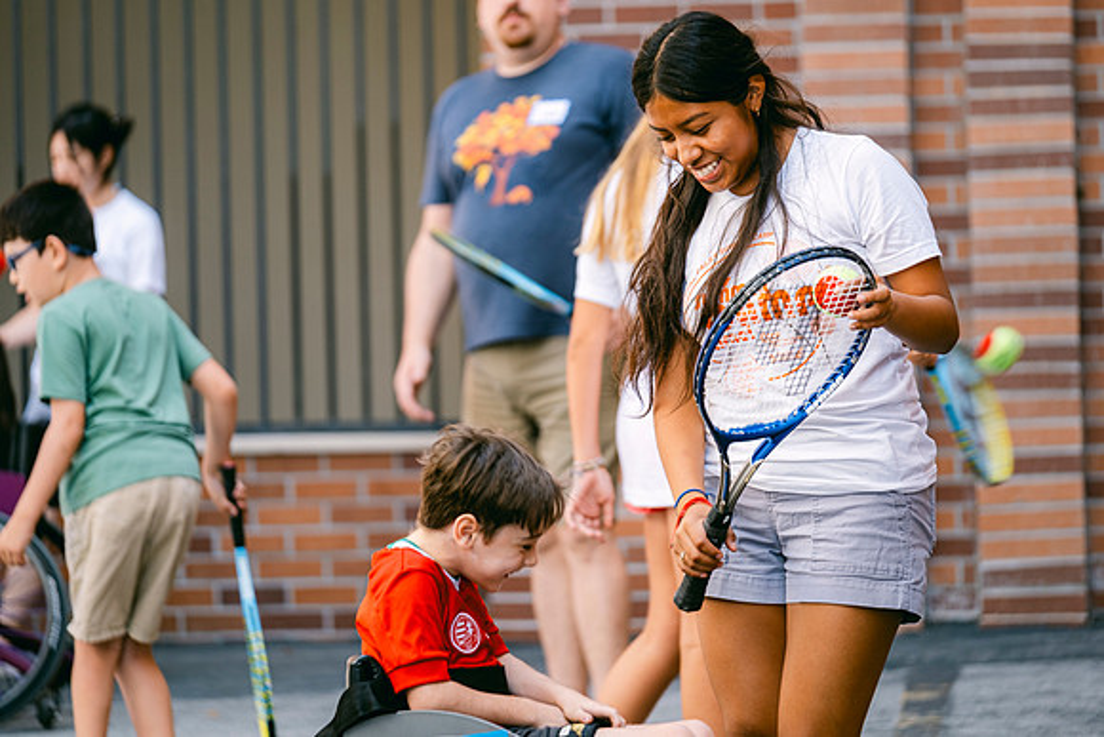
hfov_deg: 9.8
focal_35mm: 210
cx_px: 552
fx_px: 6441
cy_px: 368
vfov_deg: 6.5
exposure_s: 1/170
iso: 160
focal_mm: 140
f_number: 2.8
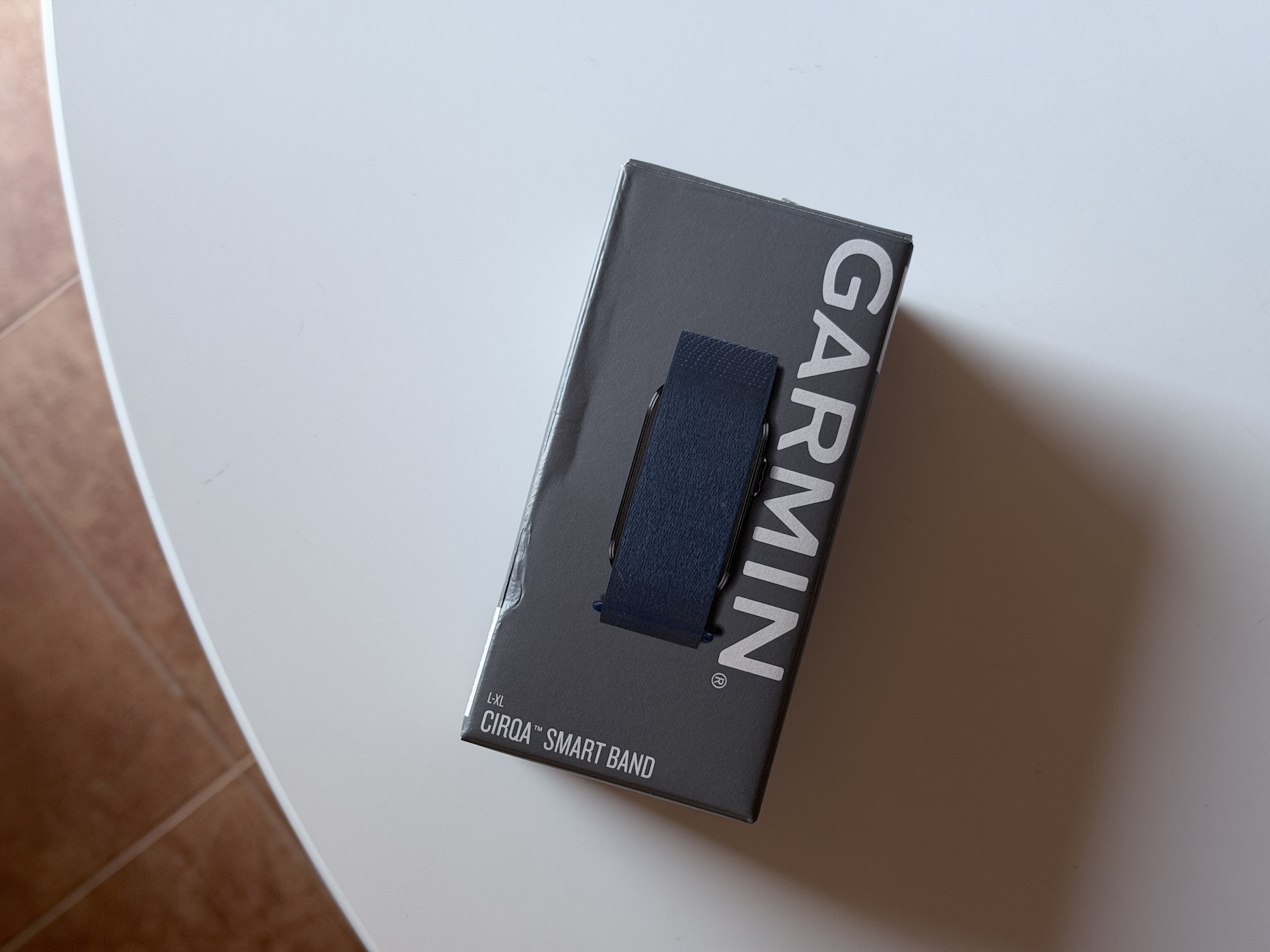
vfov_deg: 30.3
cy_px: 476
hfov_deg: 39.7
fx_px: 1761
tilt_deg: -84.5
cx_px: 635
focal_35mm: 48
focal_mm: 6.76
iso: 50
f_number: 1.78
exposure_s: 1/129
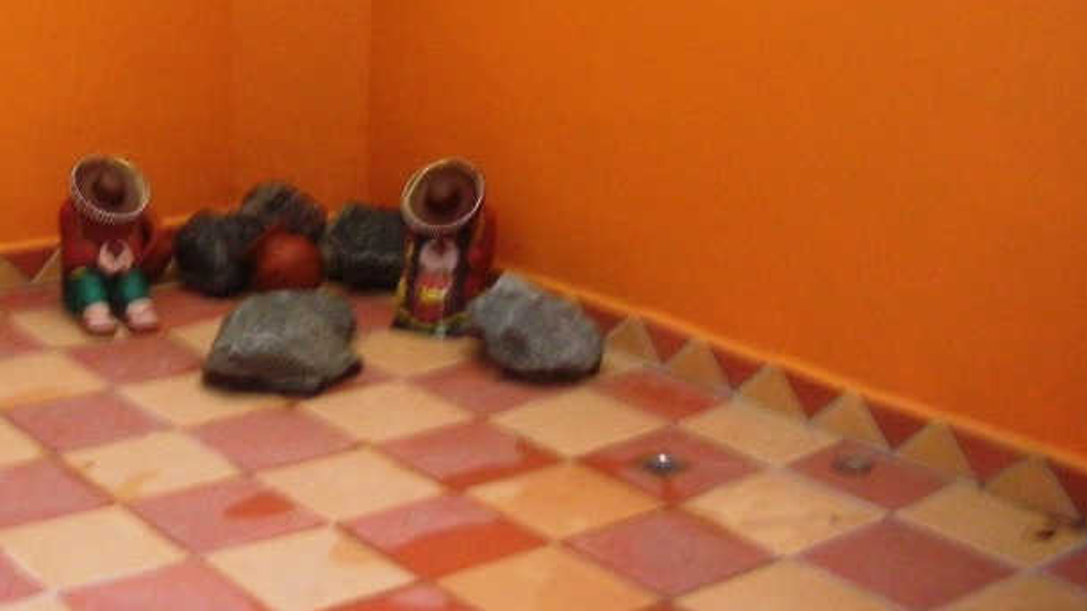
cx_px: 314
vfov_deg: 17.6
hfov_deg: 31.5
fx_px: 1902
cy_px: -61
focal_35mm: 66
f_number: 3.5
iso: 320
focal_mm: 6.3
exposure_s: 1/30
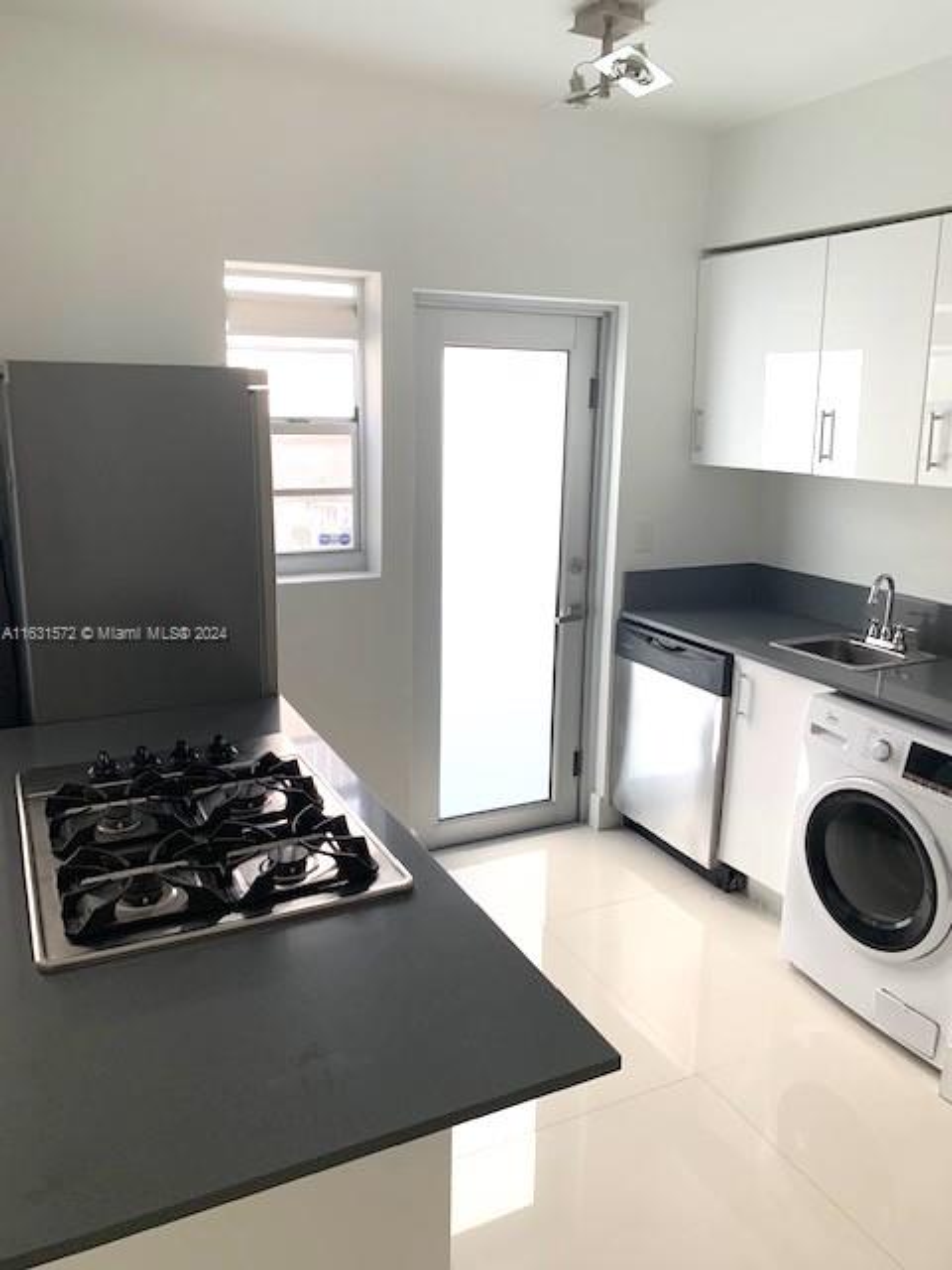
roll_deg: -1.1
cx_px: 476
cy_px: 635
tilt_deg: -12.5
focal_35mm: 26
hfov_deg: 53.1
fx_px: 953
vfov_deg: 67.3
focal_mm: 4.25
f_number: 1.8
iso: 50
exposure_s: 1/121
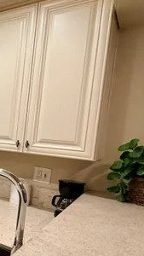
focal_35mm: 38
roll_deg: -3.7
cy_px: 145
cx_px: -96
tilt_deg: -3.6
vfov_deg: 52.6
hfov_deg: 22.5
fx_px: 258
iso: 320
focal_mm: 2.22
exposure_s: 1/120
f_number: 2.2
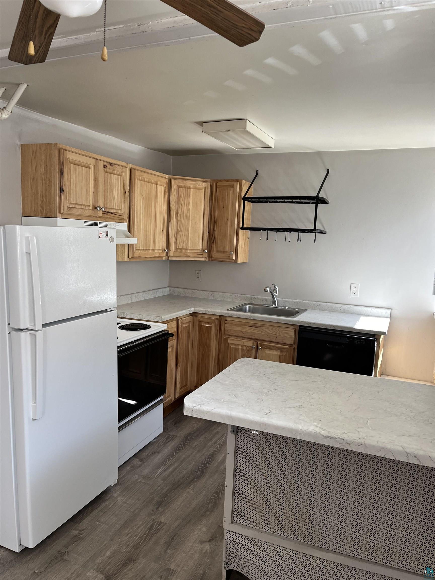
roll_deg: -1.7
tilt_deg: -6.4
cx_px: 218
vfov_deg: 67.3
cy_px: 290
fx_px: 436
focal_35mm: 26
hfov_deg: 53.1
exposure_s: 1/121
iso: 80
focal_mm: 5.1
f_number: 1.6
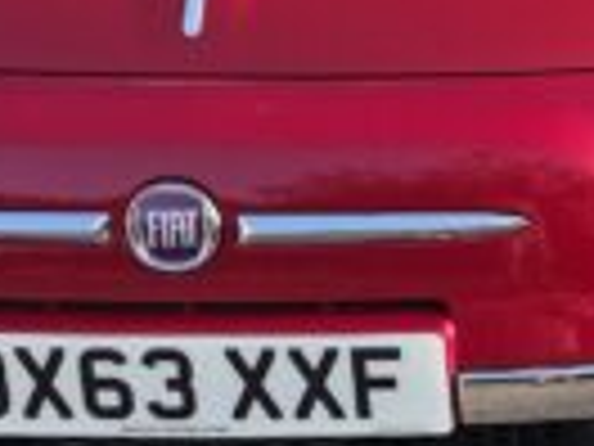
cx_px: 1552
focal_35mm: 178
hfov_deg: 9.5
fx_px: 3054
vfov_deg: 8.3
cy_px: 320
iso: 40
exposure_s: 1/359
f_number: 1.7
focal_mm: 6.3
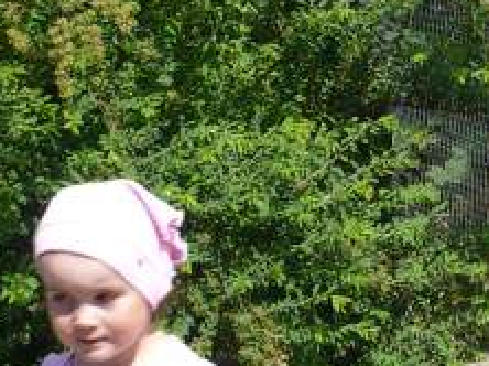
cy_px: 62
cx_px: 555
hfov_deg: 18.6
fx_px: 1425
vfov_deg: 14.5
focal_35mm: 101
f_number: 8
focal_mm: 5.8
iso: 100
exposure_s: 1/160
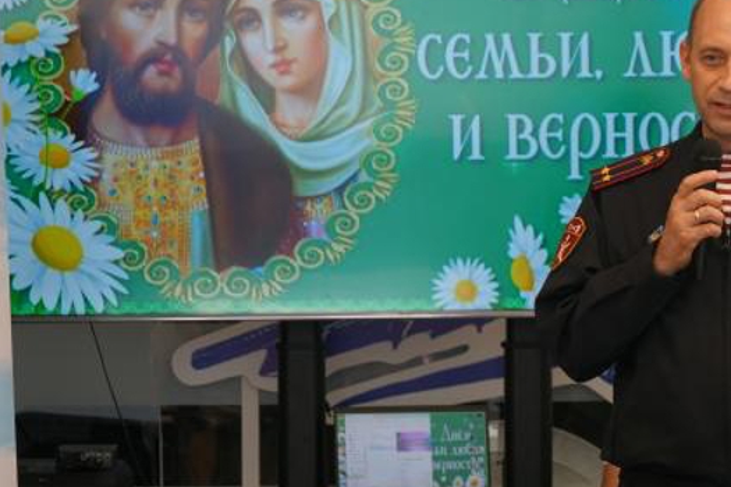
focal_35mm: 167
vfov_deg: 8.2
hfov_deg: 12.3
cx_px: 450
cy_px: 182
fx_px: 3391
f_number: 5.6
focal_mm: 78
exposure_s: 1/160
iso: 640
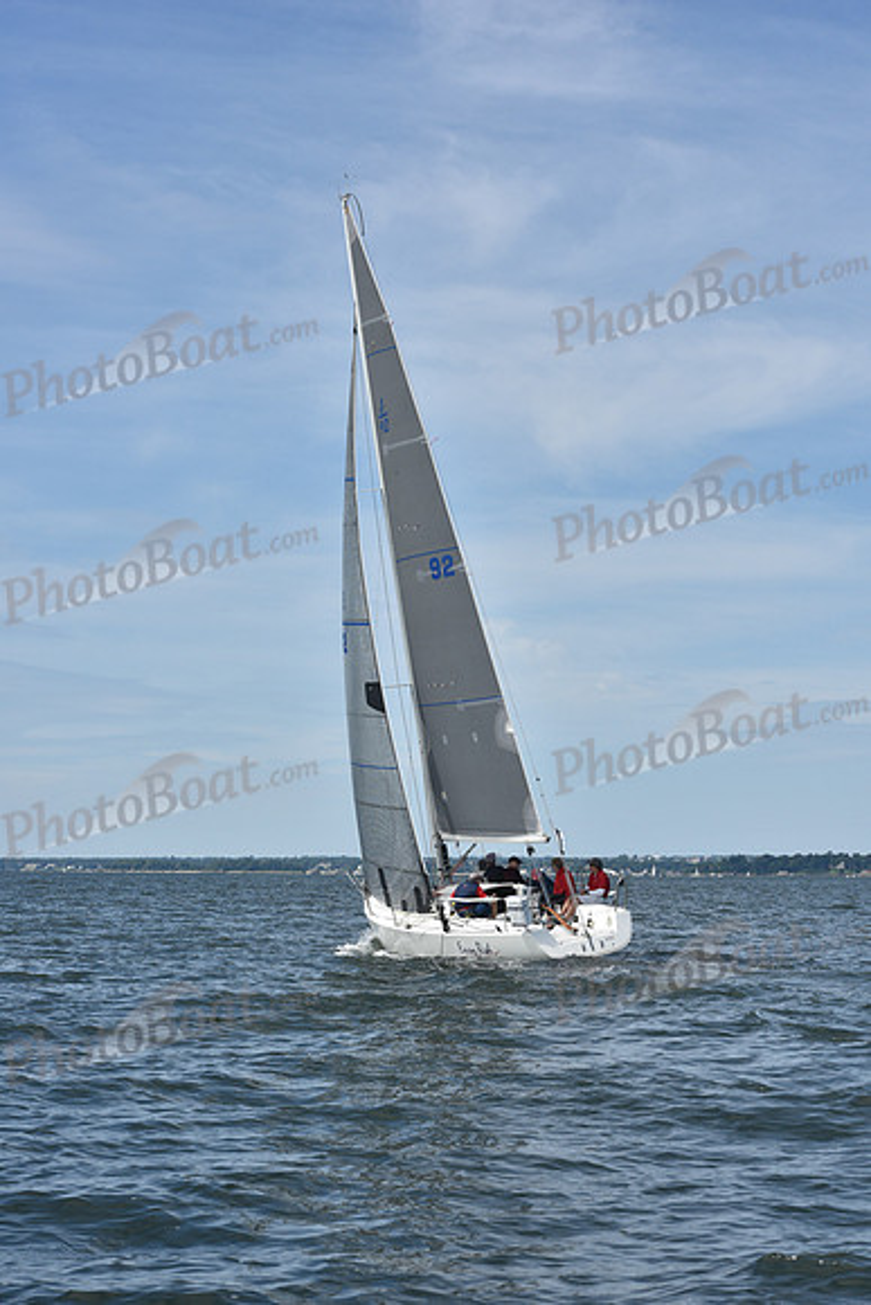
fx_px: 2539
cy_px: 652
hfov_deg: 19.5
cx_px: 436
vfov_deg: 28.8
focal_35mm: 70
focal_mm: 70
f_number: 10
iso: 320
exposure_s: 1/1000
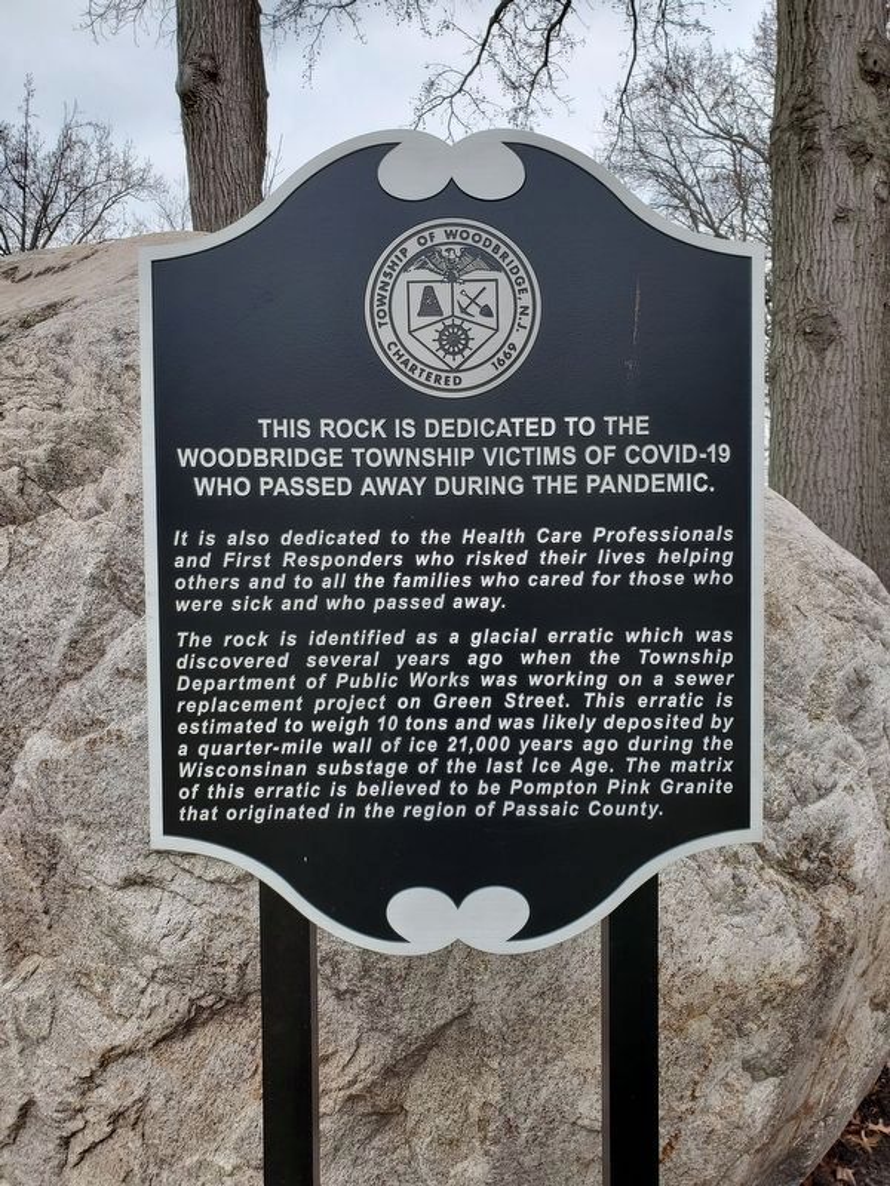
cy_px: 593
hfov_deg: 53.1
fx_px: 891
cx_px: 445
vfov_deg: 67.3
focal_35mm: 26
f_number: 2.4
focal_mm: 4.3
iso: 50
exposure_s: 1/165
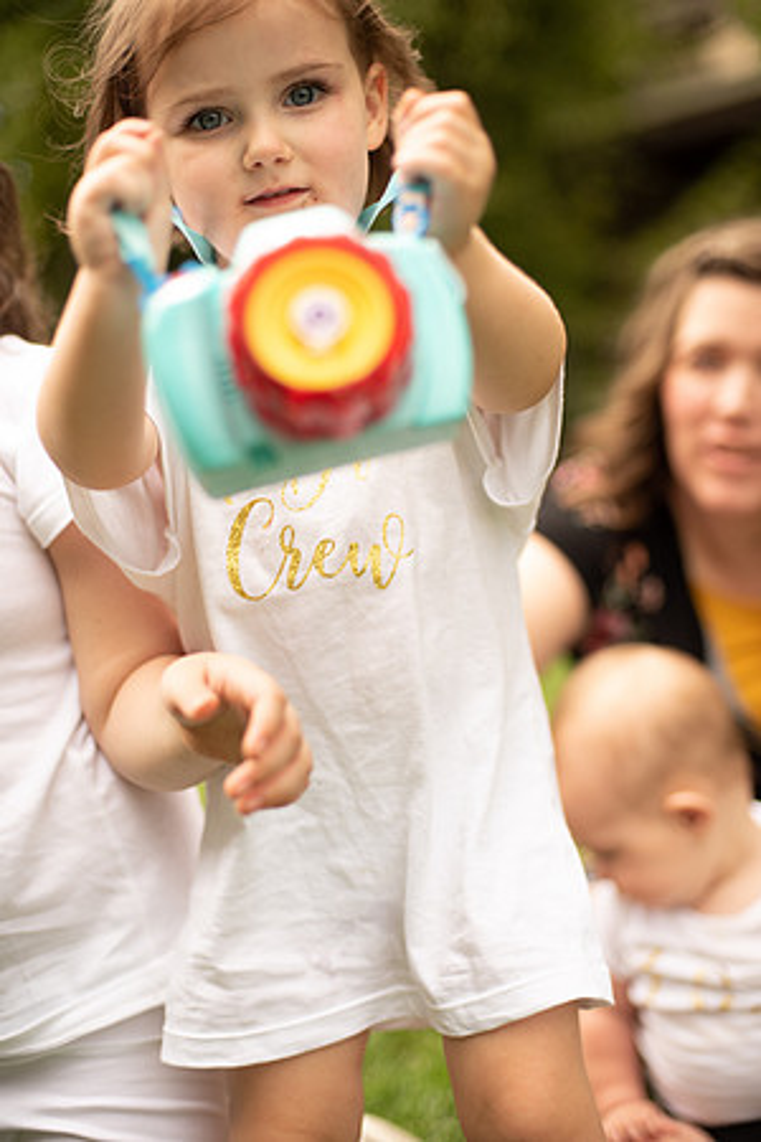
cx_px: 380
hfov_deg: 27.0
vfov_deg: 39.6
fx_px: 1585
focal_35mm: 50
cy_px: 571
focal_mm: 50
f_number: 2
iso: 100
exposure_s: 1/400
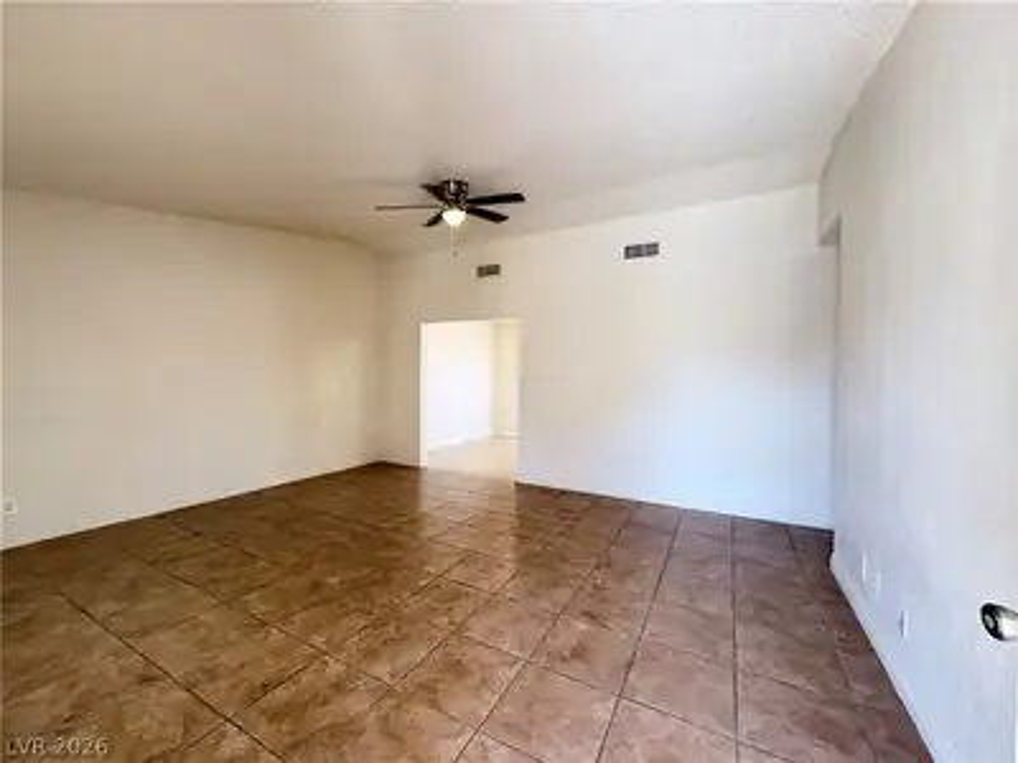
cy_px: 382
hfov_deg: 102.1
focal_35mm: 14
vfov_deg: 85.7
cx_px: 509
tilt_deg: -0.3
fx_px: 412
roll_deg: -0.6
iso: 250
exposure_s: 1/120
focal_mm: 2.22
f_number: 2.2
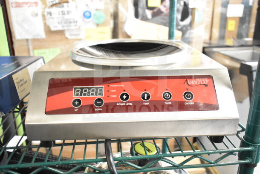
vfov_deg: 41.7
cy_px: 87
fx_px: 228
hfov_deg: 59.5
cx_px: 130
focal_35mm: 32
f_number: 3.8
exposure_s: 1/30
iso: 3200
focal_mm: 21
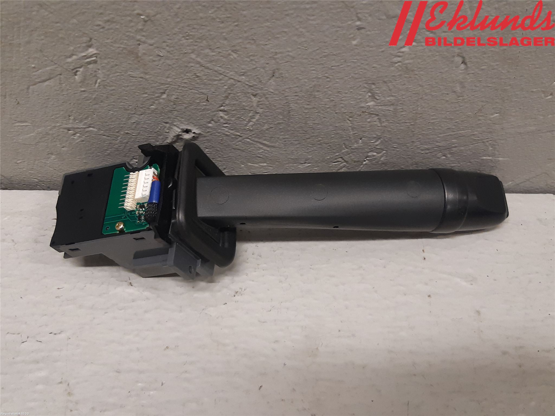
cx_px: 278
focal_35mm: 26
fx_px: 417
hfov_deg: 67.3
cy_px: 208
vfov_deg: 53.1
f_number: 1.7
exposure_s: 1/50
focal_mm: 3.93
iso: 160
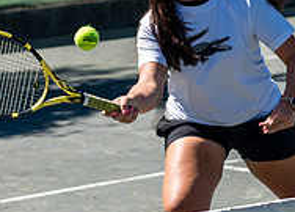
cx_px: 194
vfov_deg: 6.3
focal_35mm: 229
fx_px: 1922
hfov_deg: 8.8
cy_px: 14
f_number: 3.5
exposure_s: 1/1600
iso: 200
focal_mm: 56
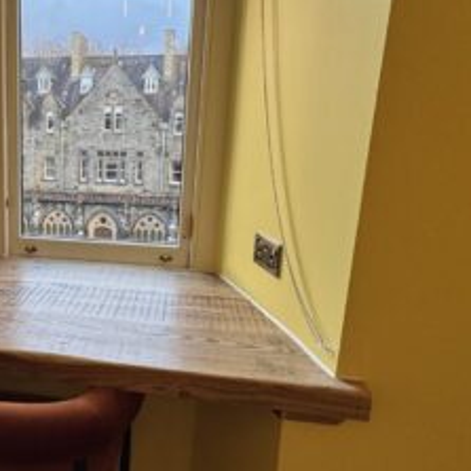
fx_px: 523
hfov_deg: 44.5
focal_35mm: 34
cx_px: 56
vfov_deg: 48.4
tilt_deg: -13.0
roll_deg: -0.1
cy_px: 232
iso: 80
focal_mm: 2.22
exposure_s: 1/100
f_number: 2.2
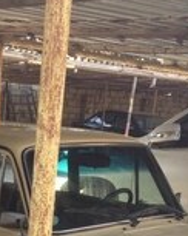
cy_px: 312
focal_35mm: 111
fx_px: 774
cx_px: 2
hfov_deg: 13.7
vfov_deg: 16.3
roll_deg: -2.2
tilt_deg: -17.3
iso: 50
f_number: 2.4
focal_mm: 4.28
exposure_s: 1/169
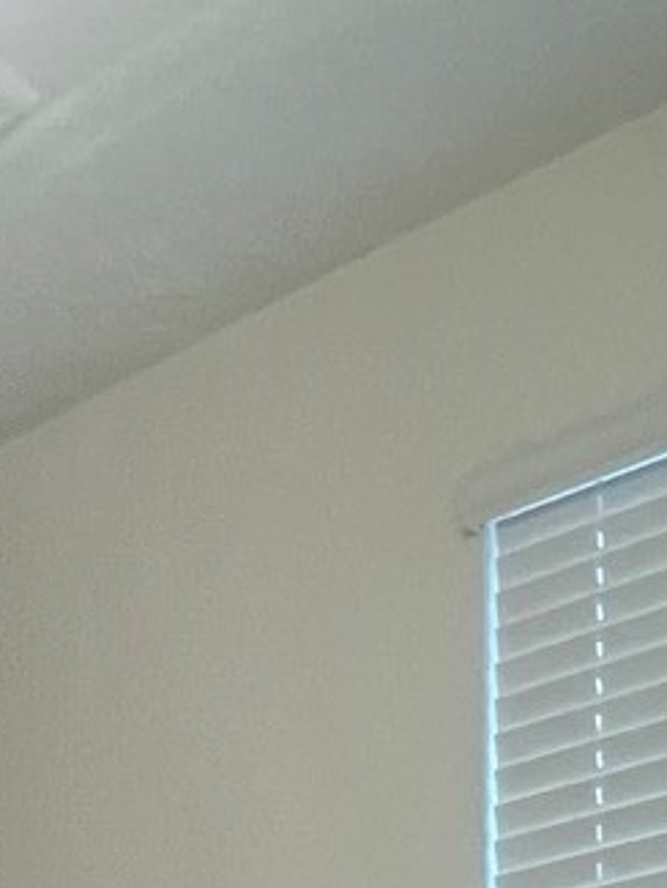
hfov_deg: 14.6
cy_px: 1530
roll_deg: -0.6
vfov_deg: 19.1
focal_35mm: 82
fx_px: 2105
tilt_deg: +3.4
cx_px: -694
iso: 250
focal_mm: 1.57
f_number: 1.8
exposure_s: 1/120
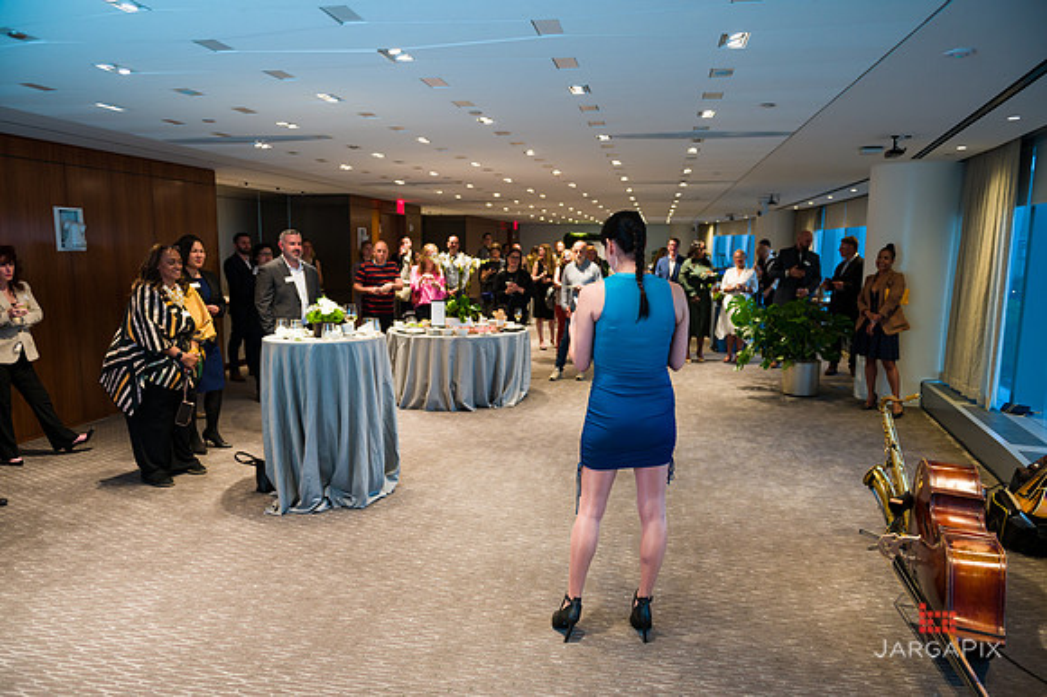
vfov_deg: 53.1
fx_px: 698
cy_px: 348
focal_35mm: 24
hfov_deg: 73.8
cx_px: 524
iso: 640
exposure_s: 1/80
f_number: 4
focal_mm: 24
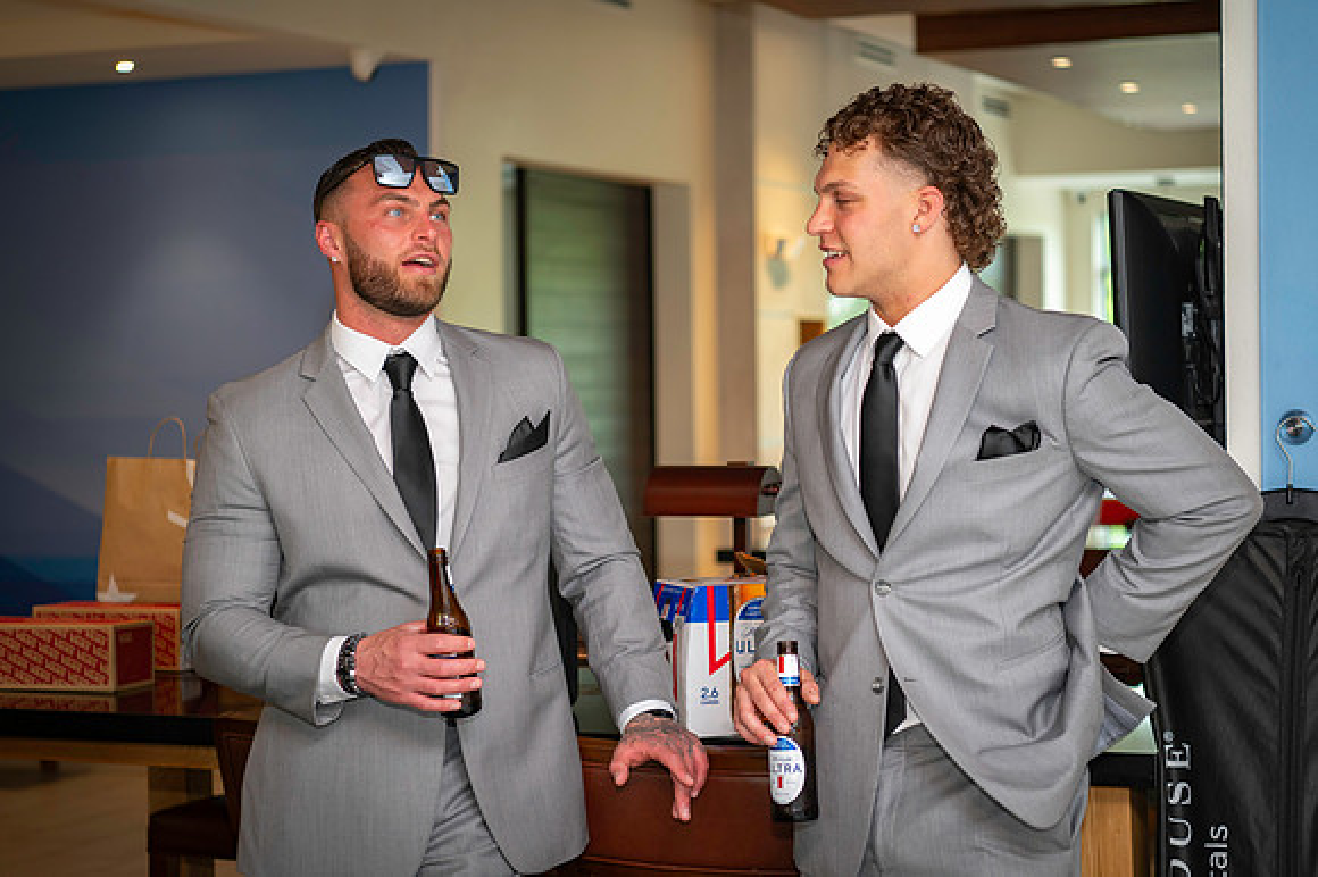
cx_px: 659
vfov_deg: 18.6
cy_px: 438
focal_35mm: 73
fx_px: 2676
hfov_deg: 27.7
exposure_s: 1/200
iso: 640
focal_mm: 70
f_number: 2.8
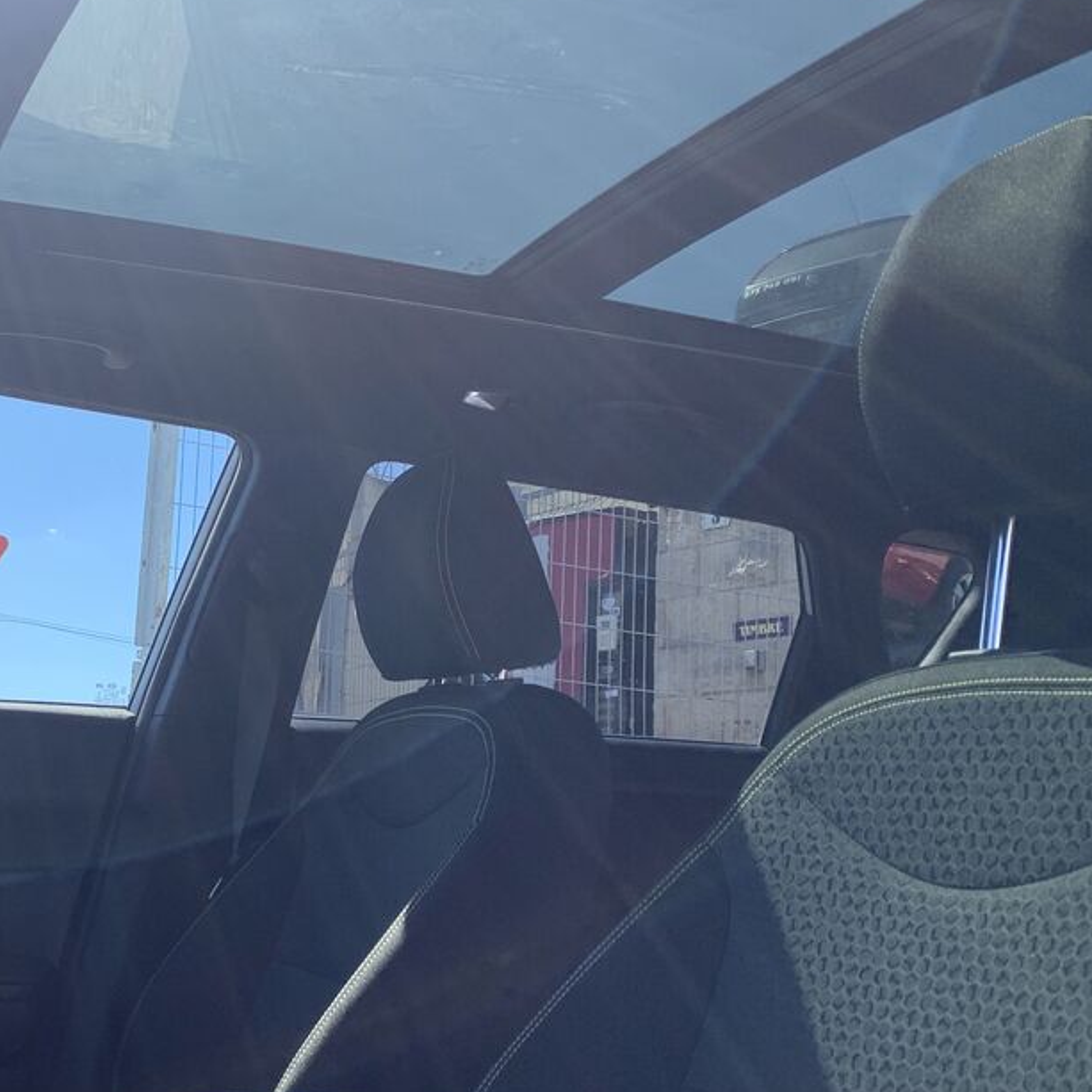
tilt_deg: +11.2
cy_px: 604
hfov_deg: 36.2
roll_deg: -4.5
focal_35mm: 45
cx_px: 210
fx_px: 1606
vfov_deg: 37.5
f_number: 1.8
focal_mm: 4.25
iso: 25
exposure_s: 1/706
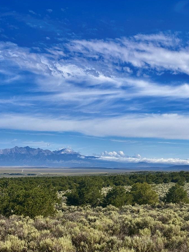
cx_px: 100
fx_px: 502
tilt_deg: +0.2
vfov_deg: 28.0
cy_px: 165
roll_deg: -1.8
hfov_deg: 21.3
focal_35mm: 69
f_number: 1.6
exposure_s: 1/4425
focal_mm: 5.96
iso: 32
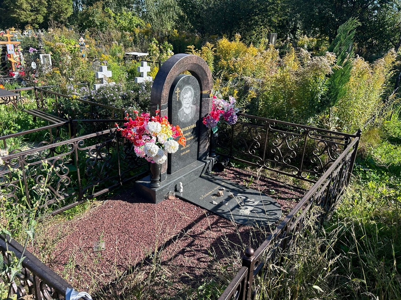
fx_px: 301
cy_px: 150
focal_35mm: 26
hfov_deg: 67.3
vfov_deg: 53.1
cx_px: 200
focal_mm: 5.7
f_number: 1.5
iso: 50
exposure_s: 1/1058
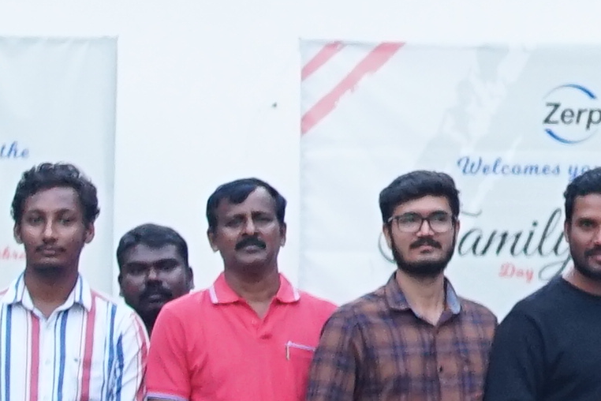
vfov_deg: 2.5
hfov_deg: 3.7
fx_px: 9198
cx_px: 618
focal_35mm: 551
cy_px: -306
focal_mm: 70
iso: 1250
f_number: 2.8
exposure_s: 1/80
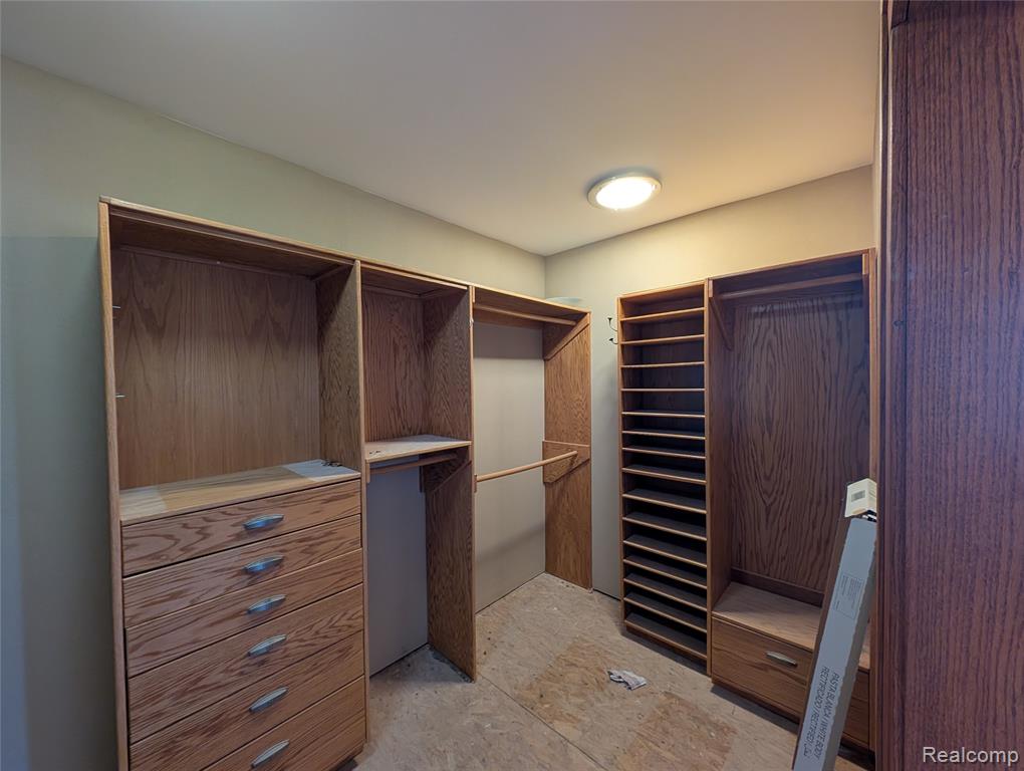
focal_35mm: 12
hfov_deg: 110.5
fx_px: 355
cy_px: 386
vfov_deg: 94.6
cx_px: 512
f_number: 1.95
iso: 293
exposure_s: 1/40
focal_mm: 2.23
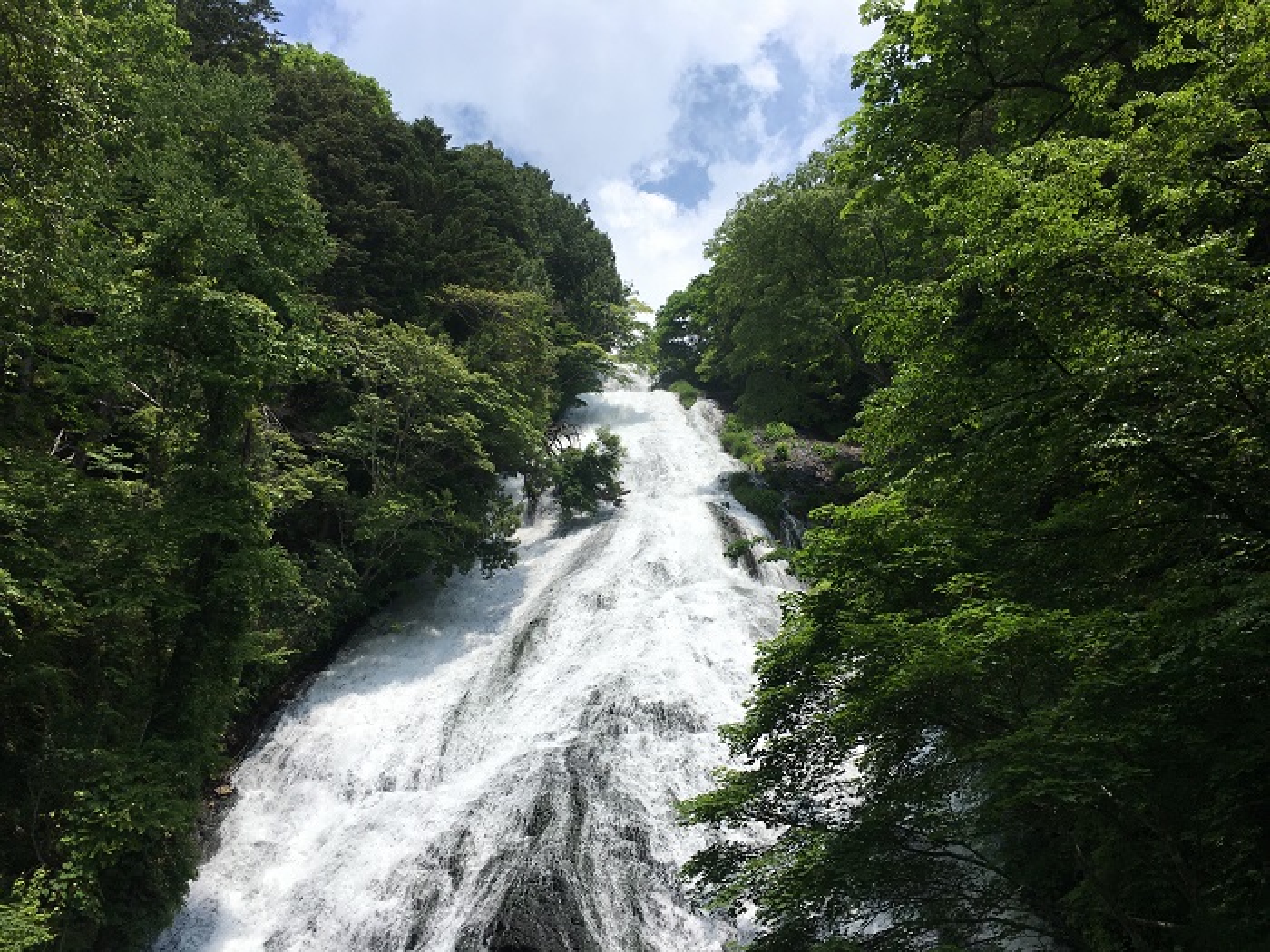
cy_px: 476
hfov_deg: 61.7
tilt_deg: +21.5
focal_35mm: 29
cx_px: 635
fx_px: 1064
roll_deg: -0.2
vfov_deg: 48.2
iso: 25
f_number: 2.2
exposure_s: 1/2137
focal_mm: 4.15
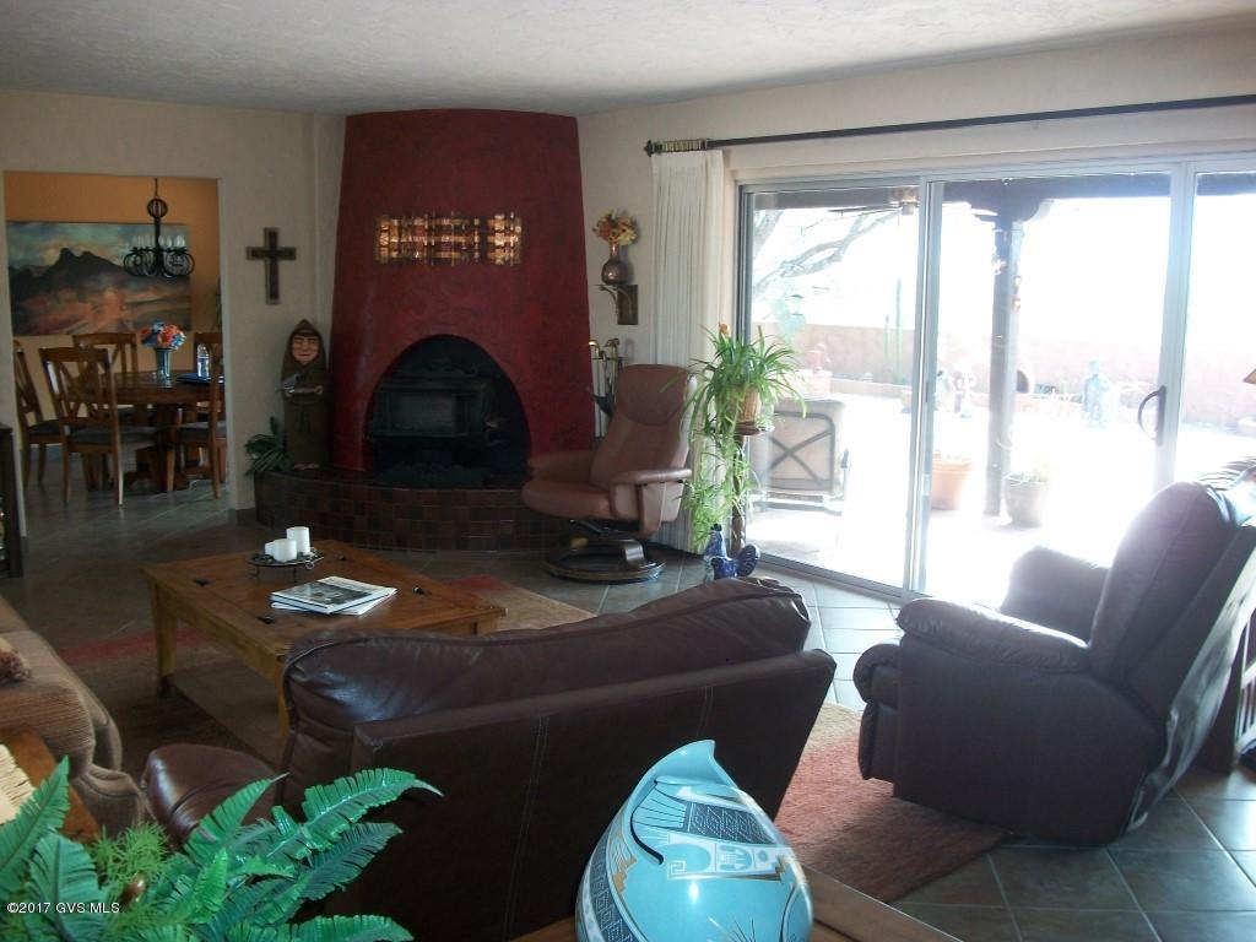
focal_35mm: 32
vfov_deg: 44.2
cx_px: 628
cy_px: 471
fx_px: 1161
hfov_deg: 56.8
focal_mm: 5.7
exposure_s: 1/30
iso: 80
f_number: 2.9
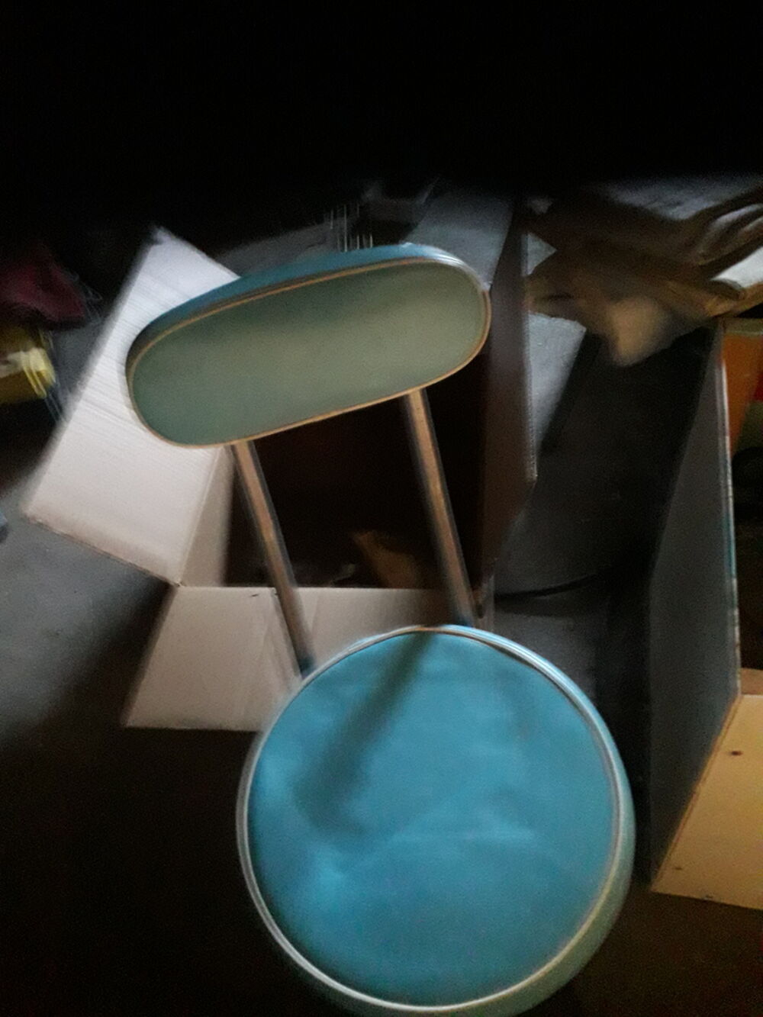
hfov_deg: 51.4
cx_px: 382
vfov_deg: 65.3
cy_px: 508
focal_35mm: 27
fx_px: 793
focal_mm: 3.6
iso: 800
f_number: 1.9
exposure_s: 1/10
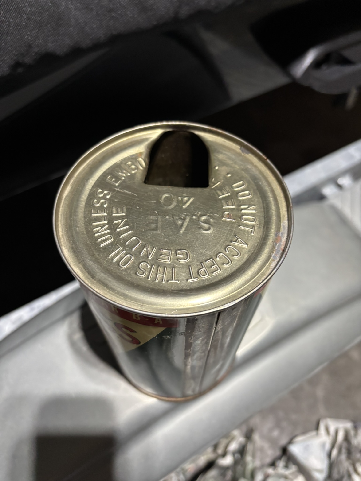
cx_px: 180
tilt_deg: -59.2
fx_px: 362
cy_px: 240
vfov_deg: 67.3
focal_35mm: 26
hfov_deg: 53.1
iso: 320
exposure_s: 1/60
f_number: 1.6
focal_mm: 5.96
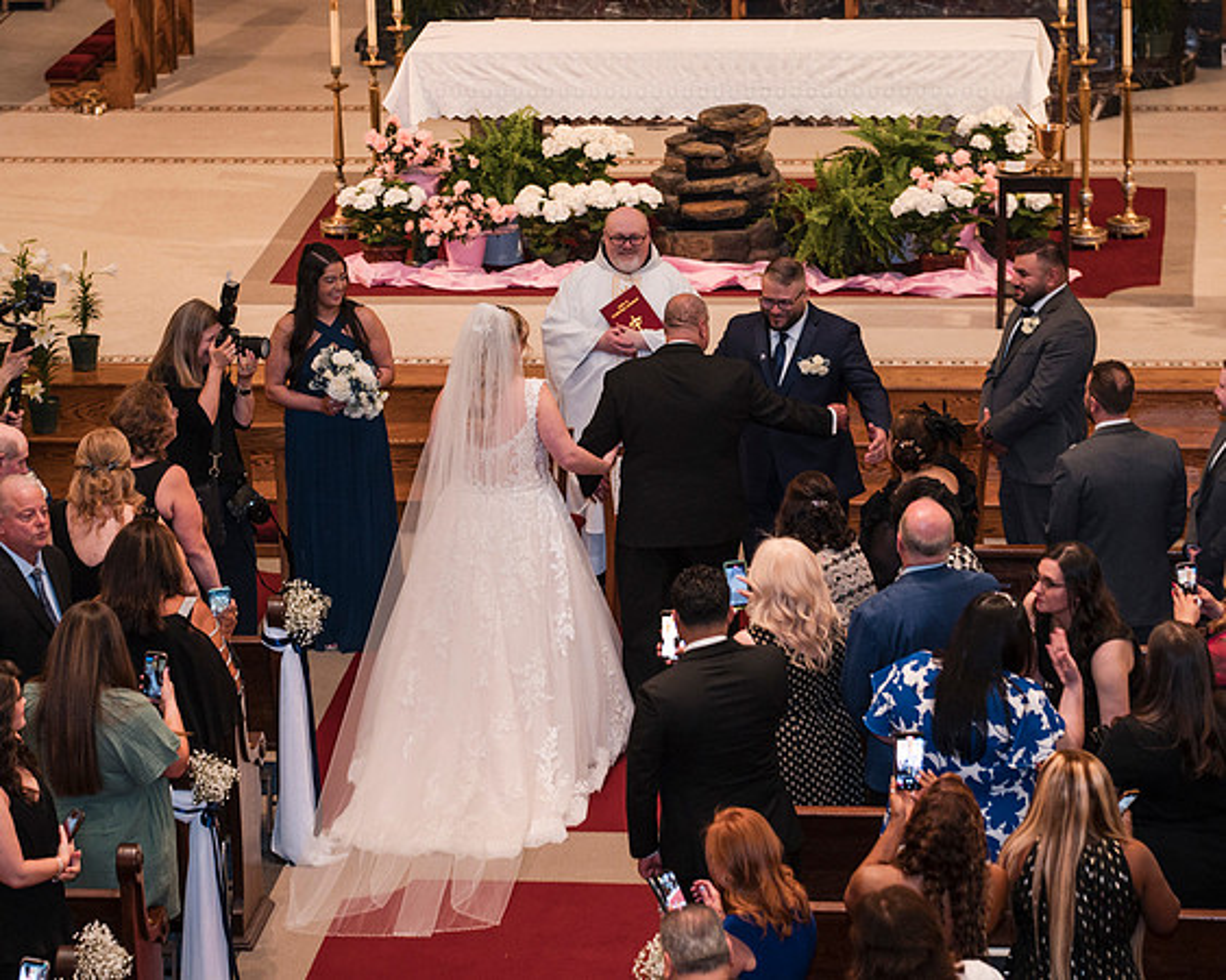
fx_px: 6083
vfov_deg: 9.2
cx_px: 590
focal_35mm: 168
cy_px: 391
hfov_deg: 11.5
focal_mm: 116
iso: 800
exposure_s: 1/125
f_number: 2.8
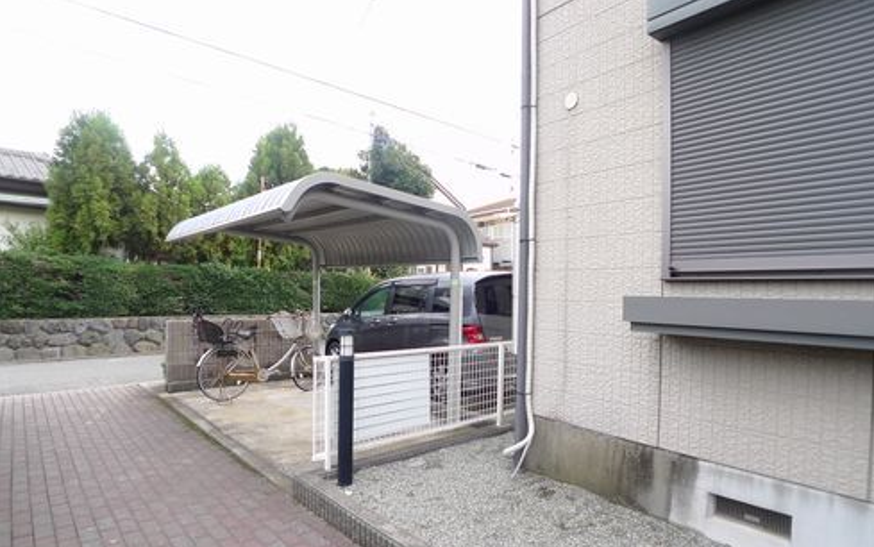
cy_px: 299
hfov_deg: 70.4
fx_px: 620
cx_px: 443
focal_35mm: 26
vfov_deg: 47.6
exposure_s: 1/80
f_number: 2
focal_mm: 5.1
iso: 80
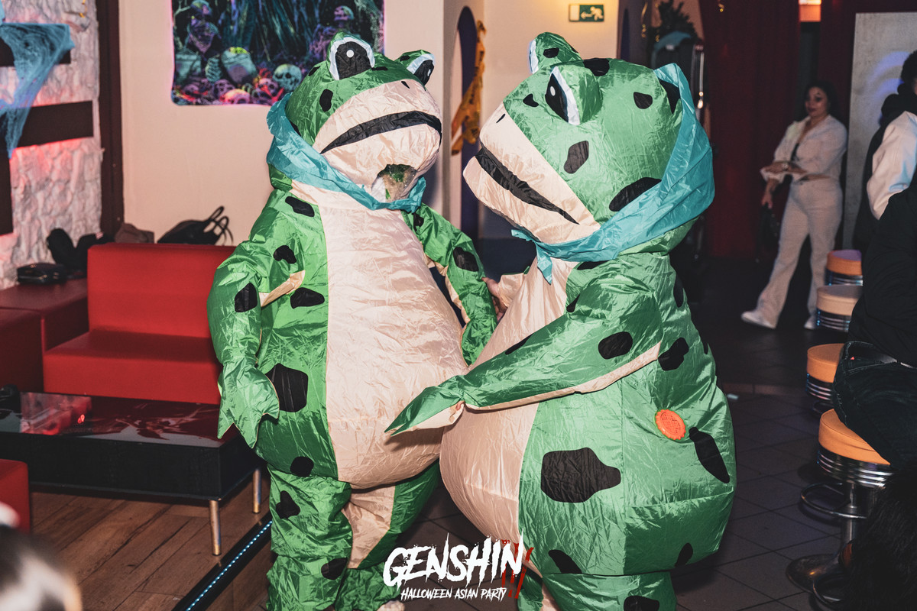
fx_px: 1349
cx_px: 386
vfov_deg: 25.5
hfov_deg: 37.4
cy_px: 248
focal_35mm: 53
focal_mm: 44.6
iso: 1250
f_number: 2.8
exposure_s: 1/80
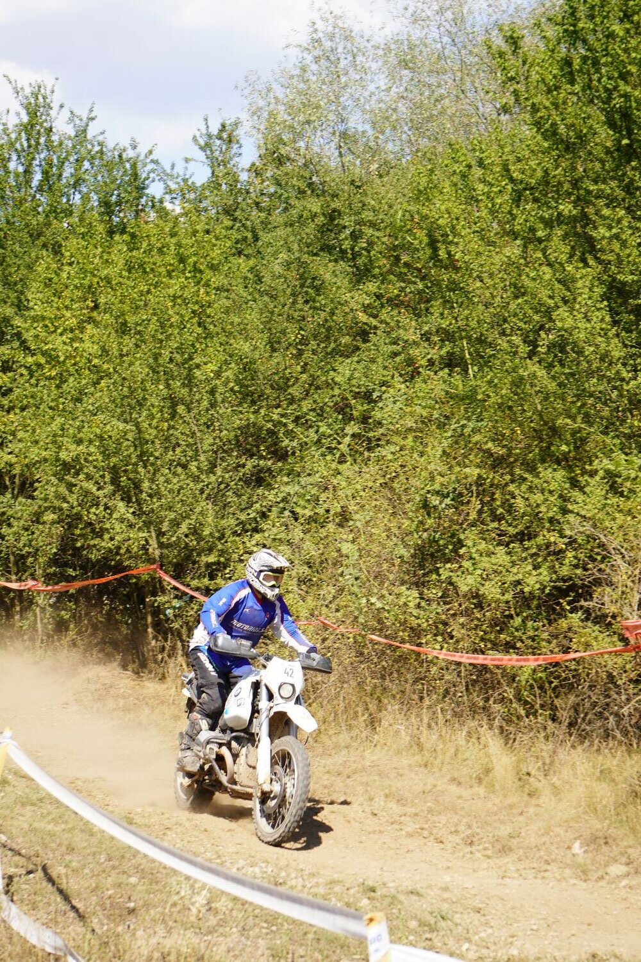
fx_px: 2203
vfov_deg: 24.6
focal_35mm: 82
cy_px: 481
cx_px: 320
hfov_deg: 16.6
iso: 100
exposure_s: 1/320
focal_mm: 55
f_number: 5.6
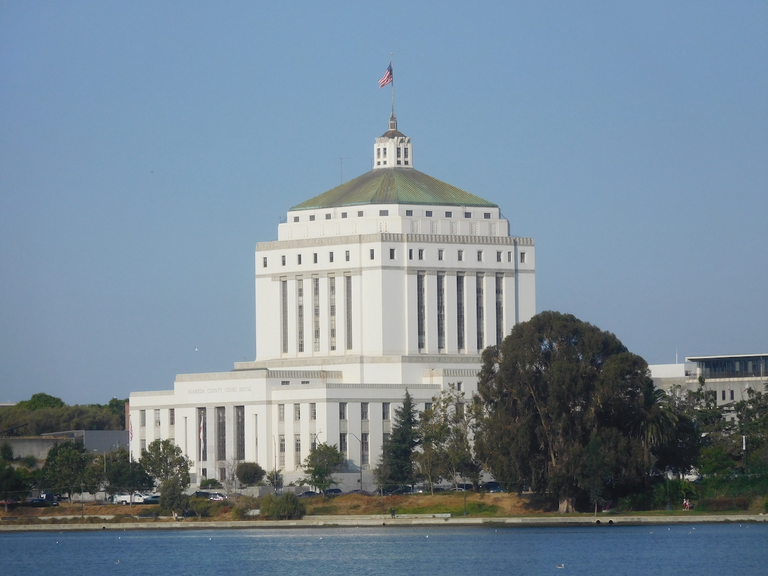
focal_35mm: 225
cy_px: 288
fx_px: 4992
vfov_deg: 6.6
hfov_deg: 8.8
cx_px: 384
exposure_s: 1/1000
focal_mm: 40.1
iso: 125
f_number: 5.5
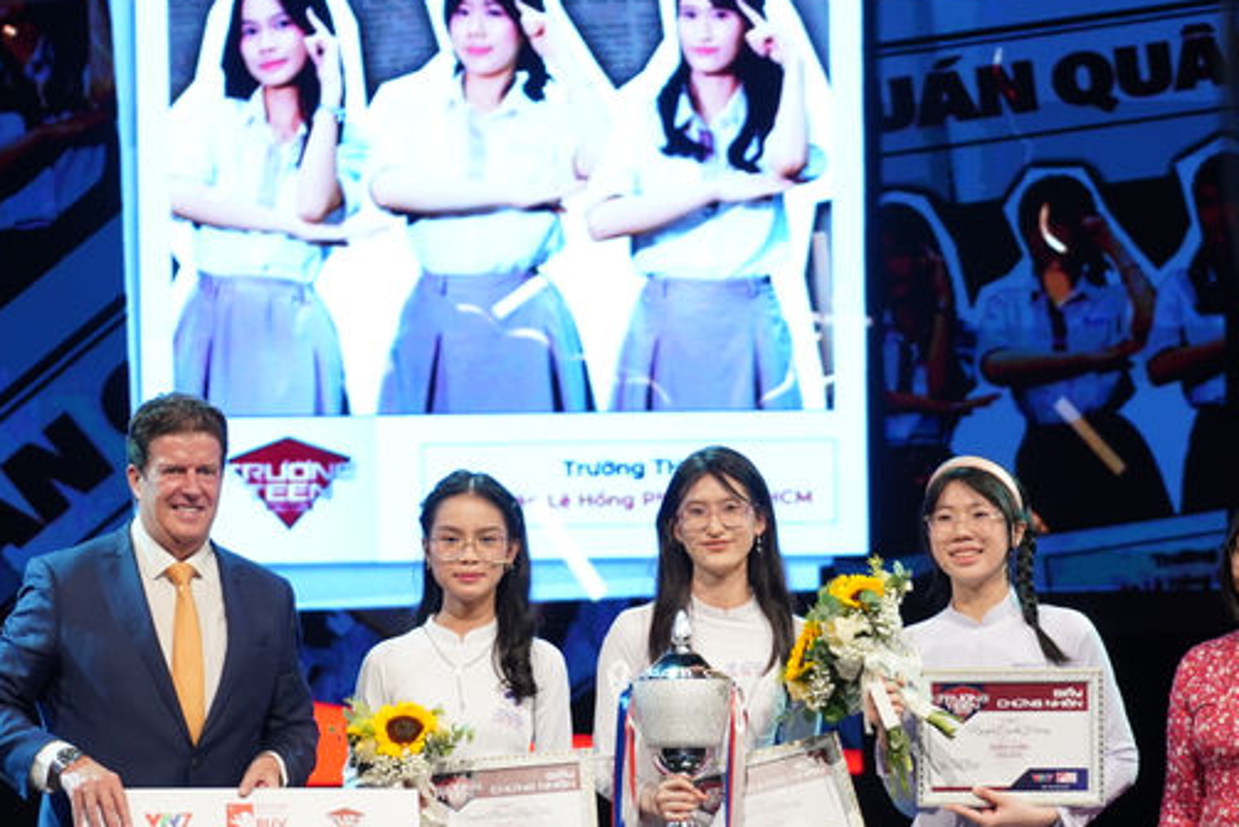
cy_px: 647
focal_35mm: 165
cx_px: 711
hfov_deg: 12.4
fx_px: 5680
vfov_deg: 8.3
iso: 1000
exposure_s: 1/200
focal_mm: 92
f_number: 2.8
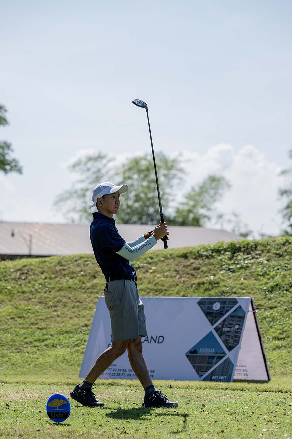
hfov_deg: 11.0
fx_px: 1521
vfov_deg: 16.4
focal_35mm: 125
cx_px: 146
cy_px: 220
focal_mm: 125
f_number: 4
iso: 500
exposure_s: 1/5000
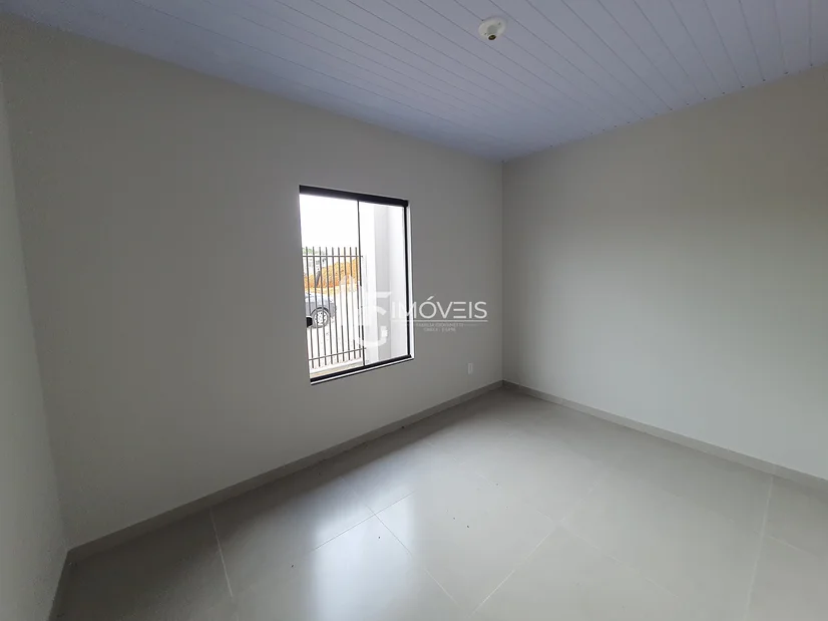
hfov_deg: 106.2
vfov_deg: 89.9
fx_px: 311
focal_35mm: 13
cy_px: 310
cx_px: 414
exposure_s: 1/120
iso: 80
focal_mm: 1.74
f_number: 2.2
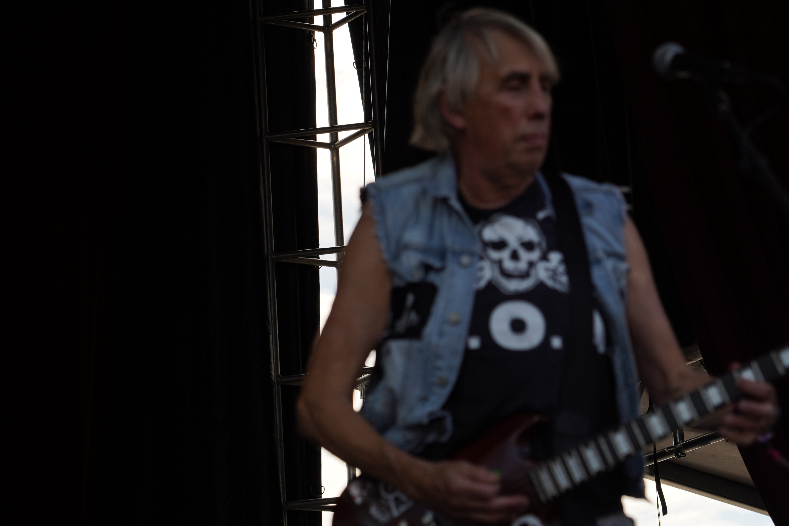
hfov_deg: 13.9
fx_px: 3243
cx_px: 489
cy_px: 243
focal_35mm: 148
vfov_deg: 9.3
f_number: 5.6
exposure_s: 1/400
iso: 100
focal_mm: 105
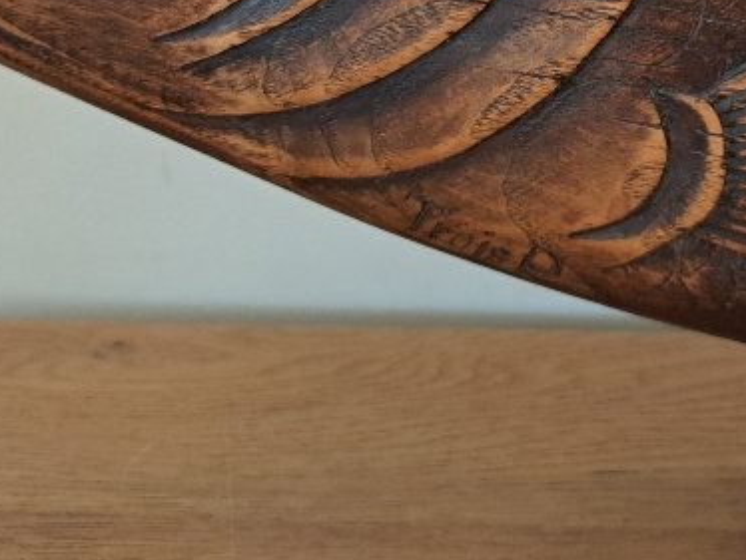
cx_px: 481
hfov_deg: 25.2
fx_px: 1660
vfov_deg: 17.7
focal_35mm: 77
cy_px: -201
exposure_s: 1/50
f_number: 1.8
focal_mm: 5.23
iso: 125
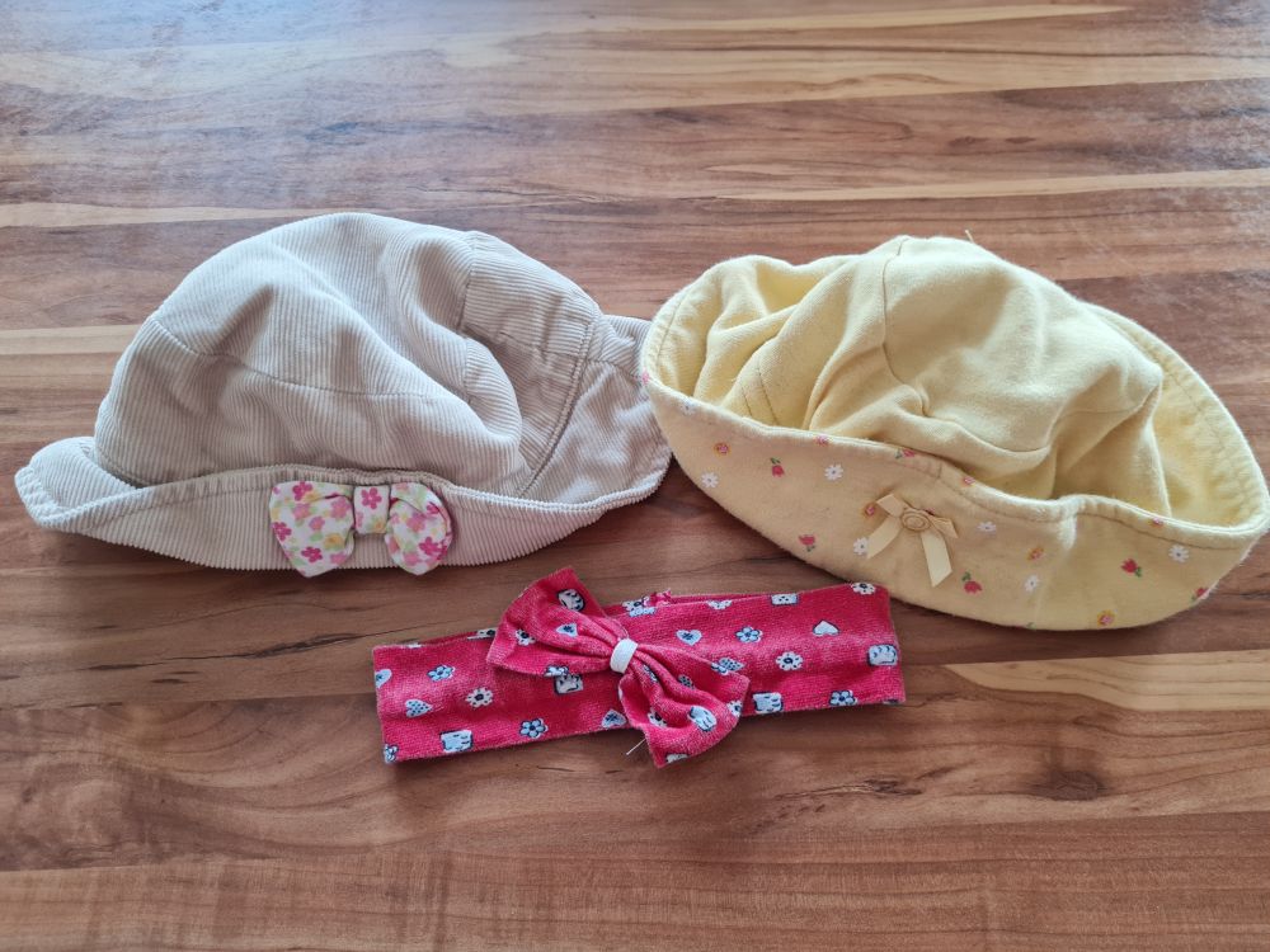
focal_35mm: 26
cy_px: 476
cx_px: 635
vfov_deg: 53.1
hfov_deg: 67.3
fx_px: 954
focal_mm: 5.4
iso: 200
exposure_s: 1/50
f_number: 1.8
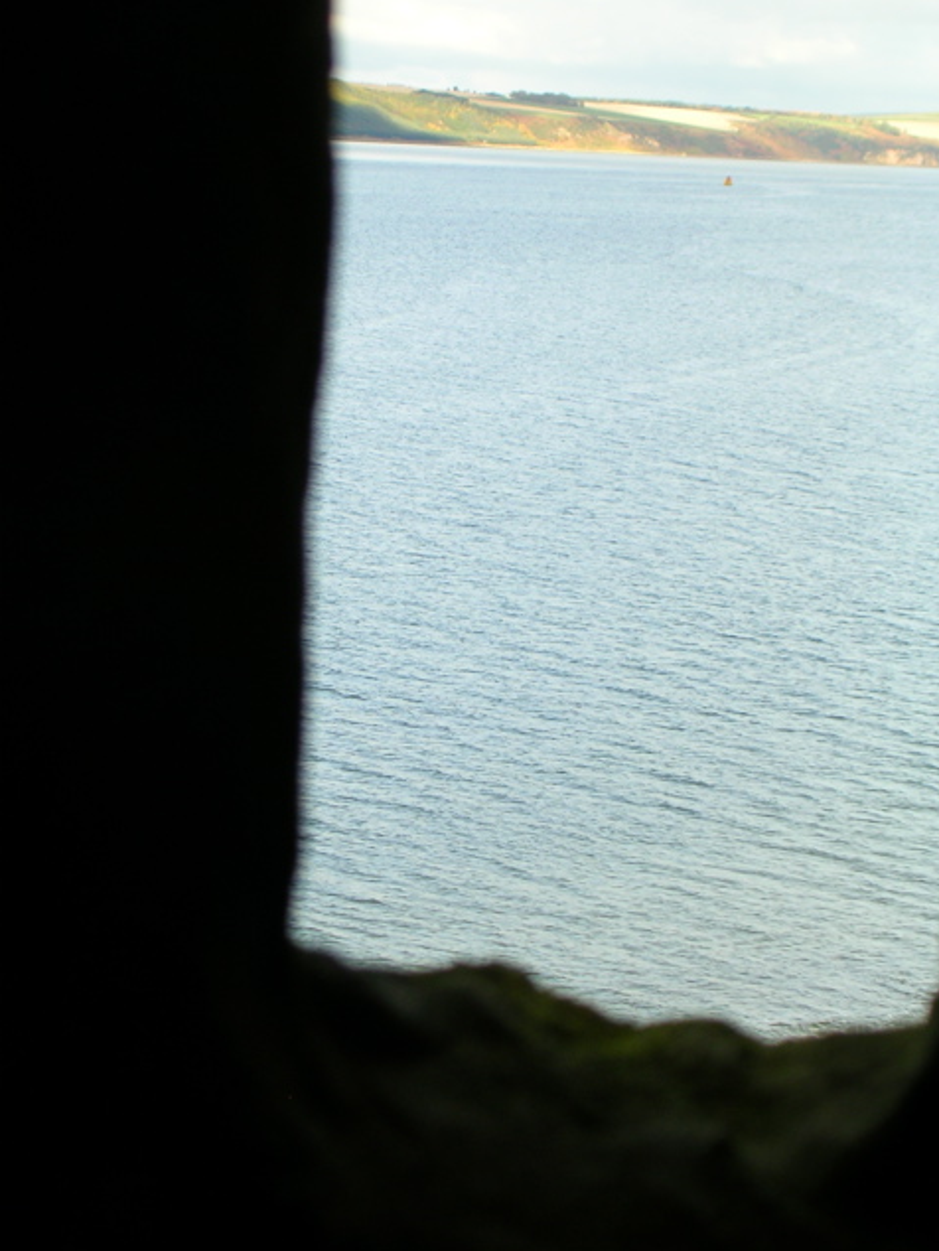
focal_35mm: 116
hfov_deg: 12.8
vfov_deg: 17.0
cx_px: 471
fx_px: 4193
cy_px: 626
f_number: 4.9
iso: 50
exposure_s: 1/96.3
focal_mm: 17.4
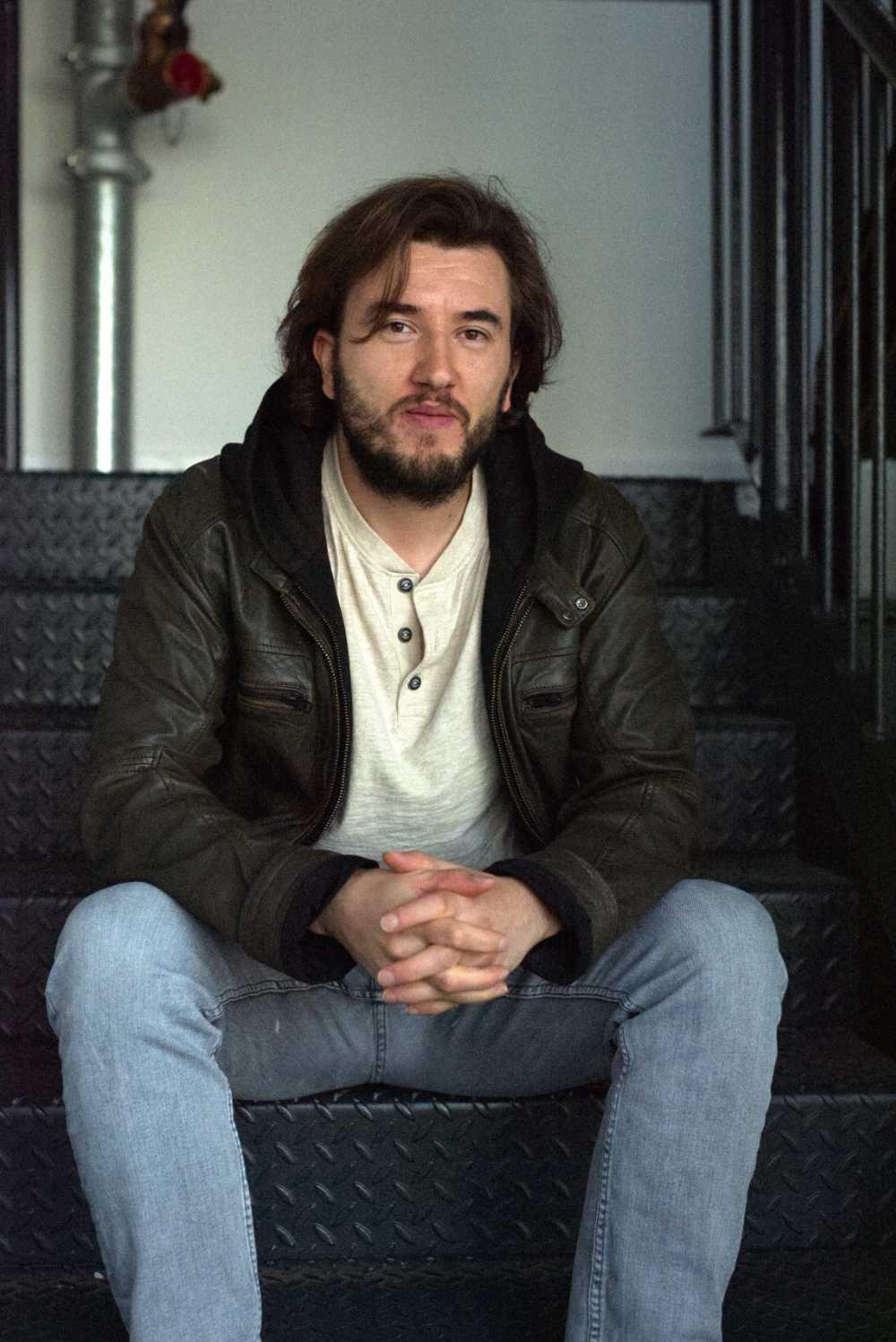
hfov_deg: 27.0
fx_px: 1864
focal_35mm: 50
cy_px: 671
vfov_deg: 39.6
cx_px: 448
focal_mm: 50
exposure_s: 1/8000
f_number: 3.2
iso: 1600
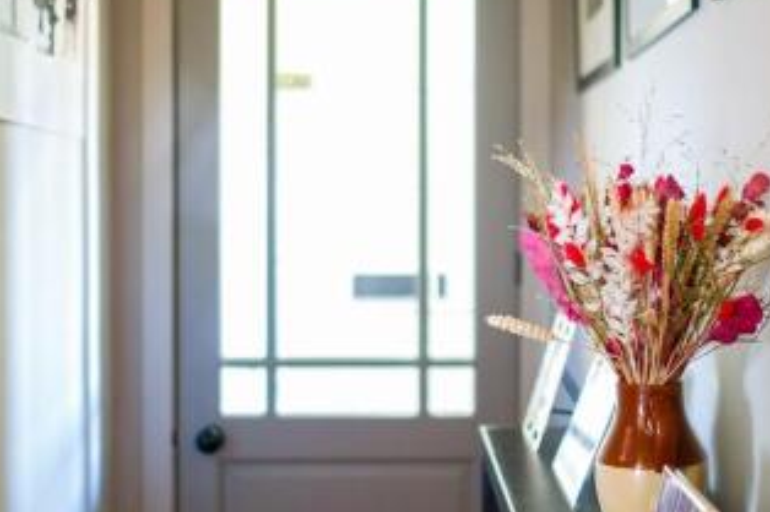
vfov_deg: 25.5
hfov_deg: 37.1
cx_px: 522
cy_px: 276
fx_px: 1133
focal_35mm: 53
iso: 1600
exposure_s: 1/30
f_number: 1.4
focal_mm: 23
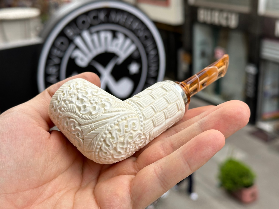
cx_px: 140
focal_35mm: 48
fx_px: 387
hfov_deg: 39.7
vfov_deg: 30.3
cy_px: 104
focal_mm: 6.86
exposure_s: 1/797
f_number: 1.78
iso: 64
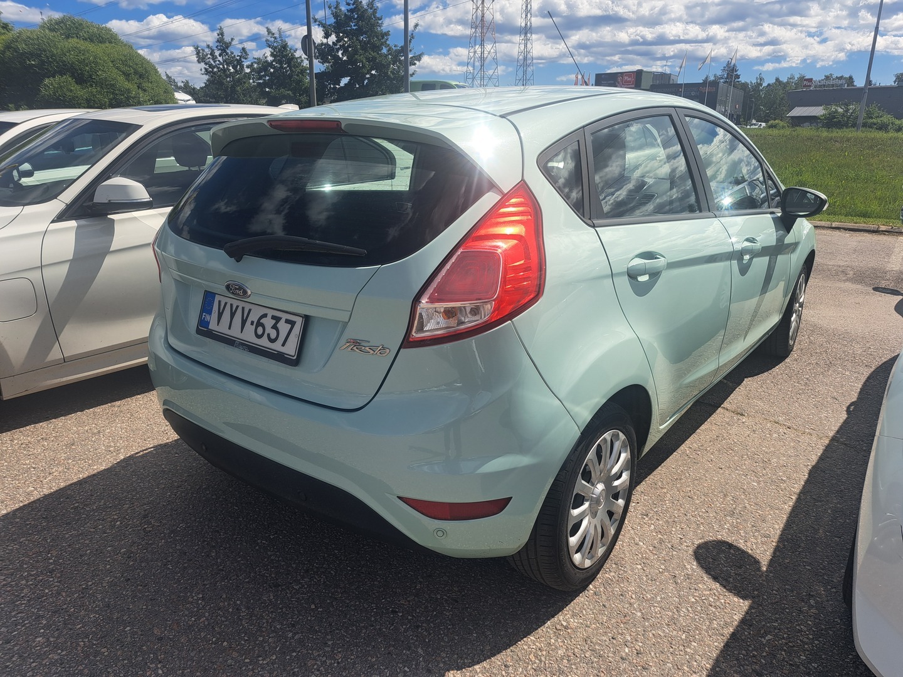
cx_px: 452
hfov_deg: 71.6
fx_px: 626
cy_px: 338
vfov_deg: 56.8
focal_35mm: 24
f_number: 1.8
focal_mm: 5.23
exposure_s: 1/1248
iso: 50
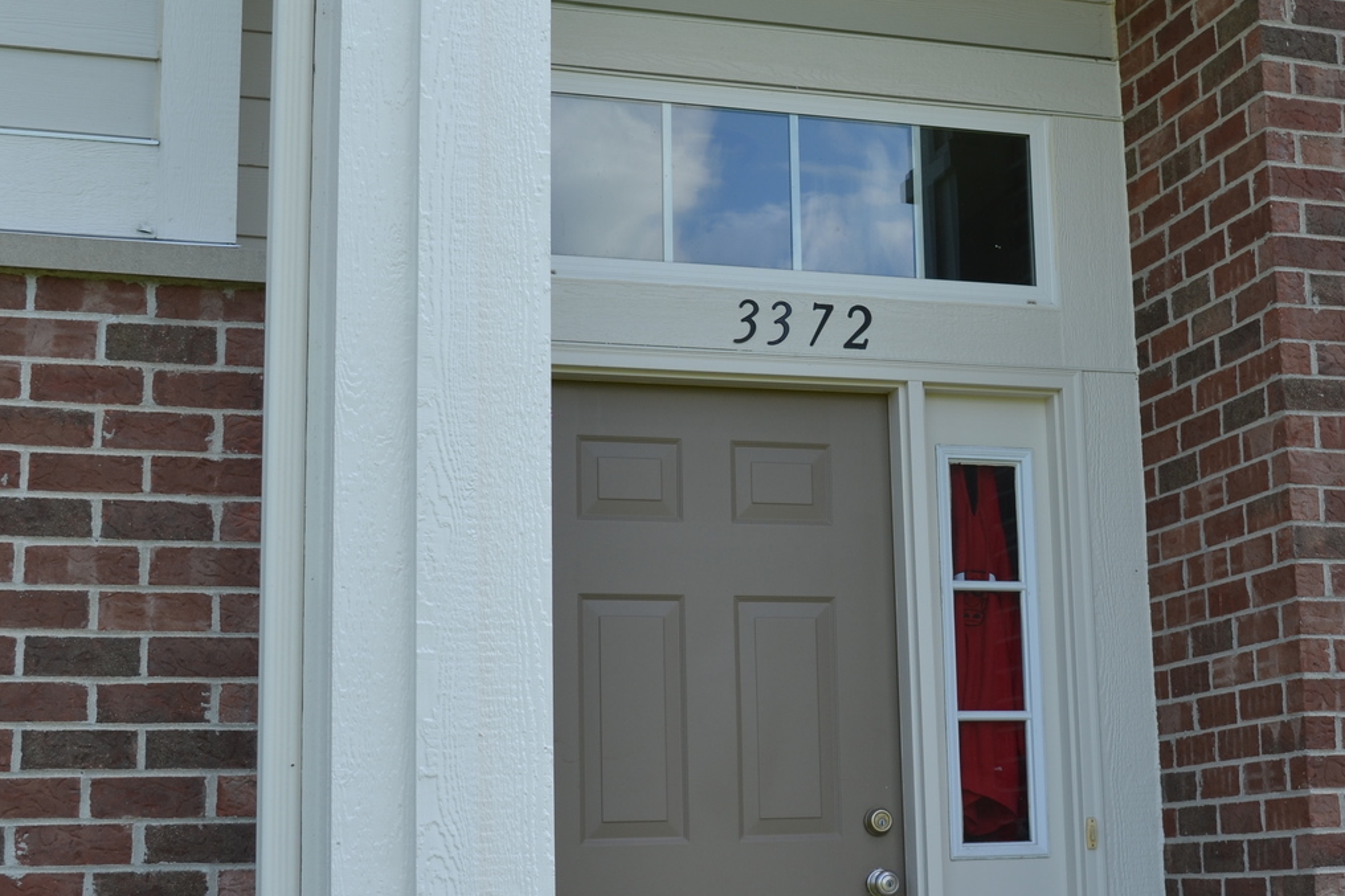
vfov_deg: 22.7
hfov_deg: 33.2
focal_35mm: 60
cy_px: 470
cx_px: 915
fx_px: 2234
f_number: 5.6
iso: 100
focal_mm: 25
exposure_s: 1/125
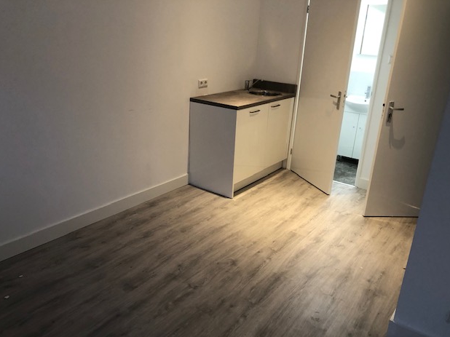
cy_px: 173
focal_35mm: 29
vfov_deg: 48.2
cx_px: 225
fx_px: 377
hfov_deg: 61.7
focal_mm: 3.99
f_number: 1.8
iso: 64
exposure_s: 1/17
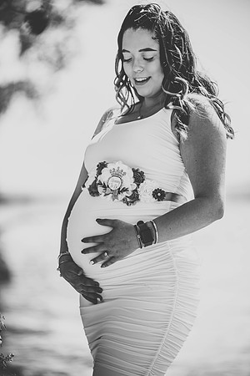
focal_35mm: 170
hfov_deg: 8.1
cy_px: 188
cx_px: 125
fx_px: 1771
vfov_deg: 12.1
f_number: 2.8
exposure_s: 1/4000
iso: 250
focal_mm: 170
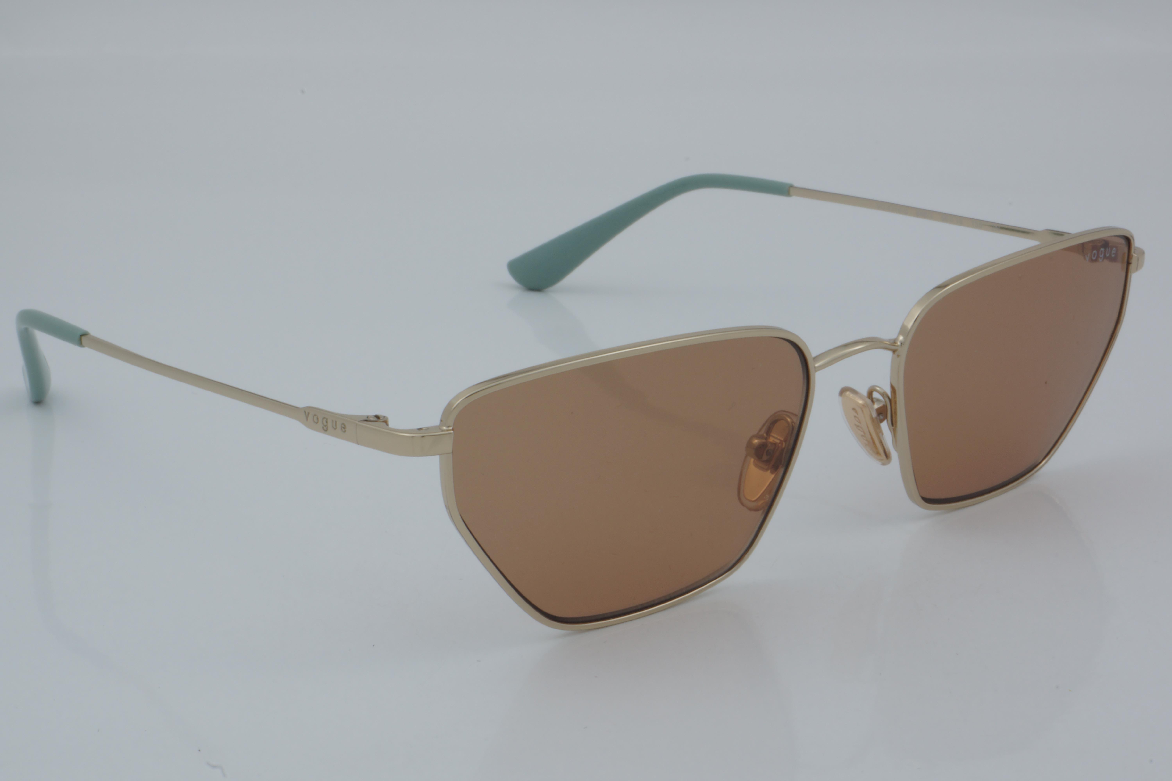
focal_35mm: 75
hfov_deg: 27.0
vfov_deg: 18.2
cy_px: 390
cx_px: 586
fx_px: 2441
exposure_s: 1/4
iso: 100
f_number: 32
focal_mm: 50
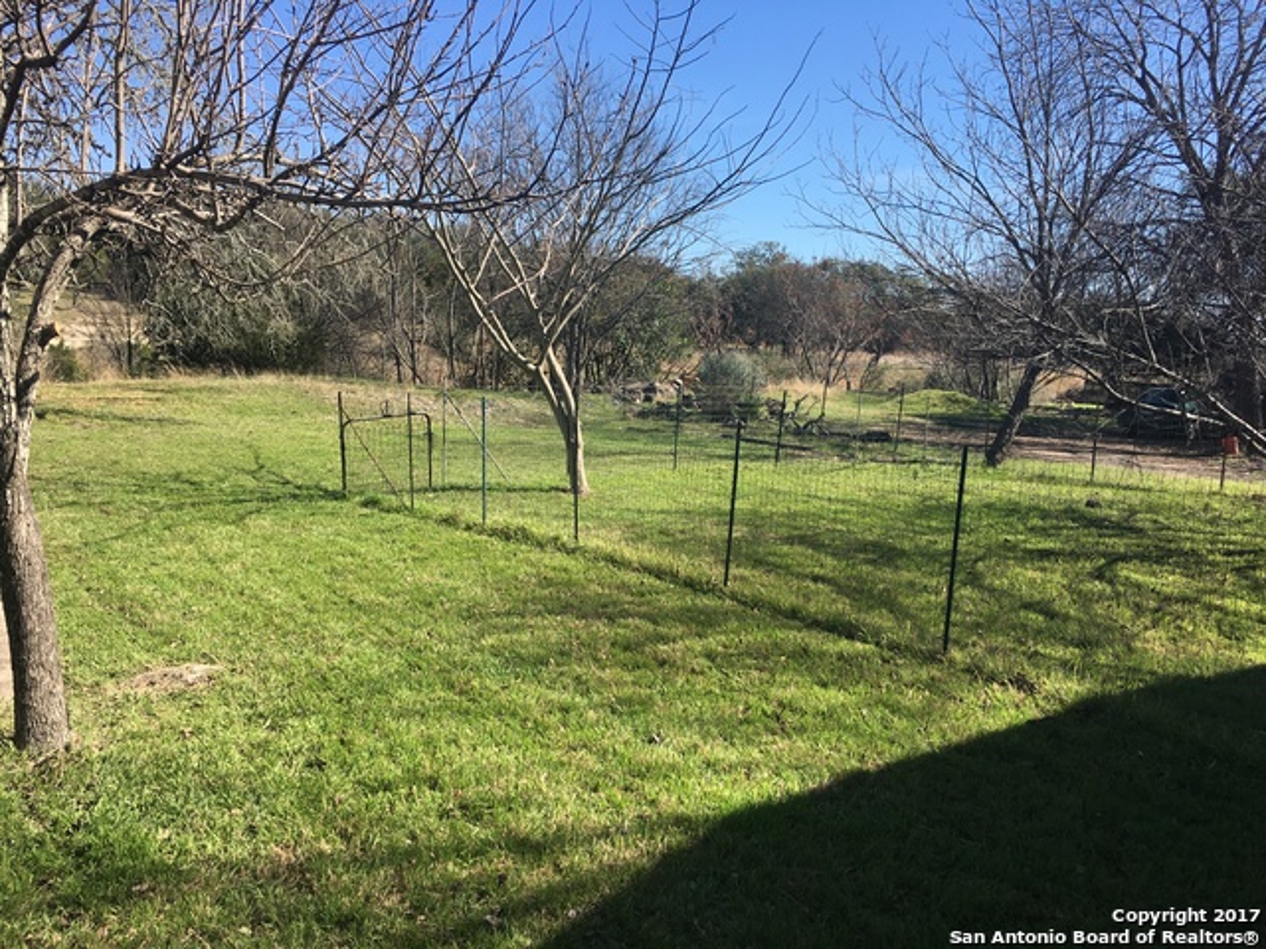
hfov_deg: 61.7
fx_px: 1061
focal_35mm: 29
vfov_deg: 48.2
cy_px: 474
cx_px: 633
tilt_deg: -6.8
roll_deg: -0.3
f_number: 2.2
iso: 25
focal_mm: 4.15
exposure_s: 1/916
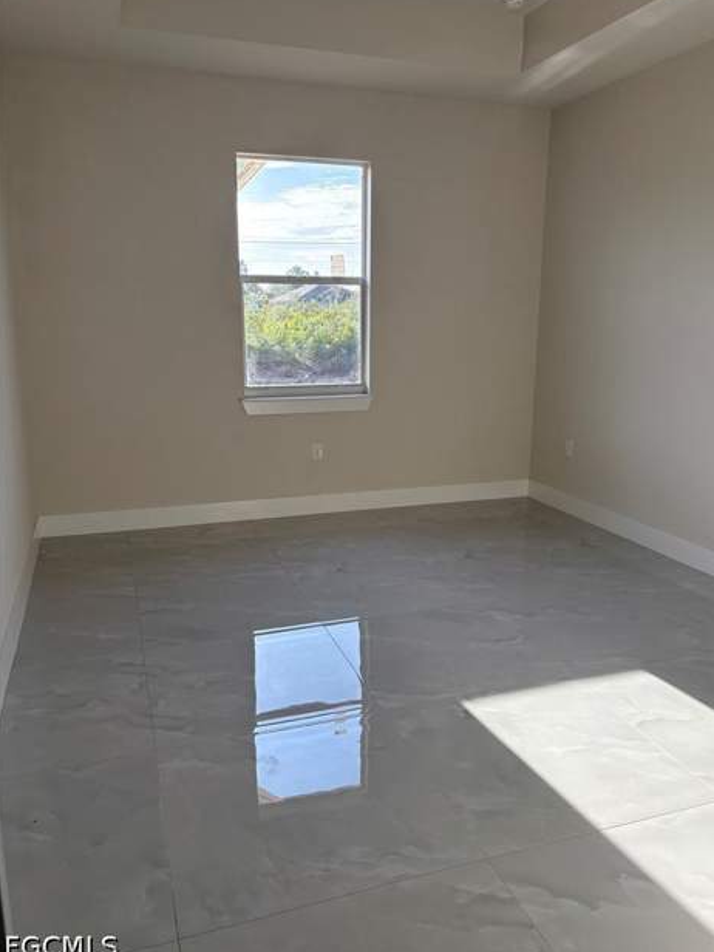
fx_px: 743
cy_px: 474
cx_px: 368
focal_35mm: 27
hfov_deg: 51.3
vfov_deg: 65.3
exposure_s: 1/435
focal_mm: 5.96
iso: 64
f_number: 1.6
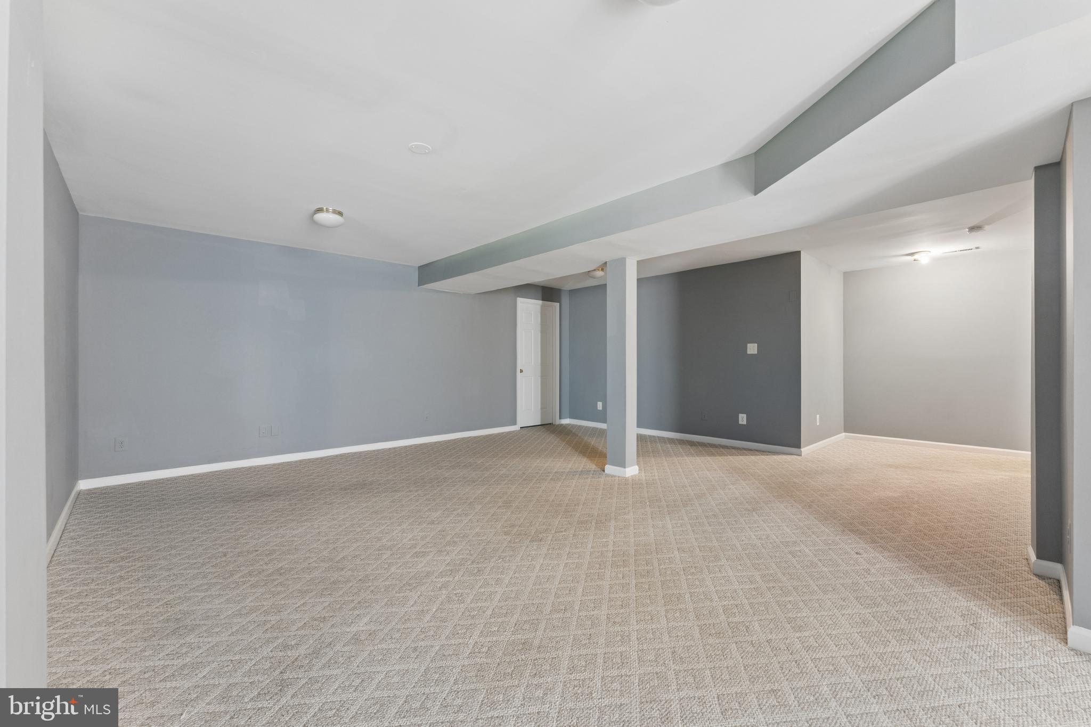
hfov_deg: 104.3
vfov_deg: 81.2
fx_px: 424
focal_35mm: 14
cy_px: 364
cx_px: 546
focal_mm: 14
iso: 1250
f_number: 7.1
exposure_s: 1/5
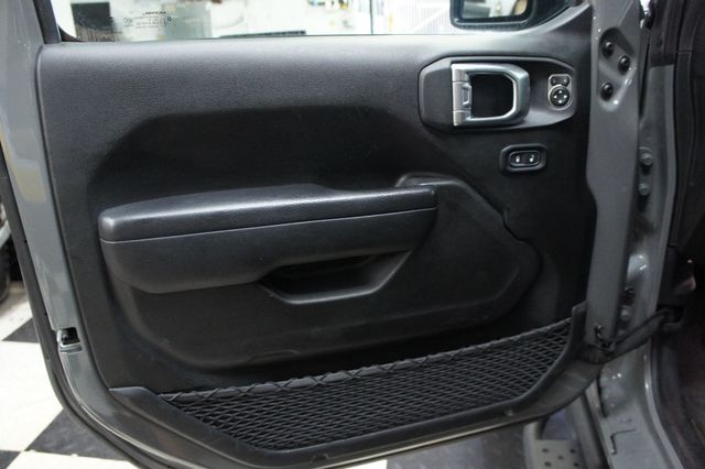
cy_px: 234
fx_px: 528
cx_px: 352
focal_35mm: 27
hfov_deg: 67.4
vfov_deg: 47.9
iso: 1600
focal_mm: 18
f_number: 3.5
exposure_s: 1/30
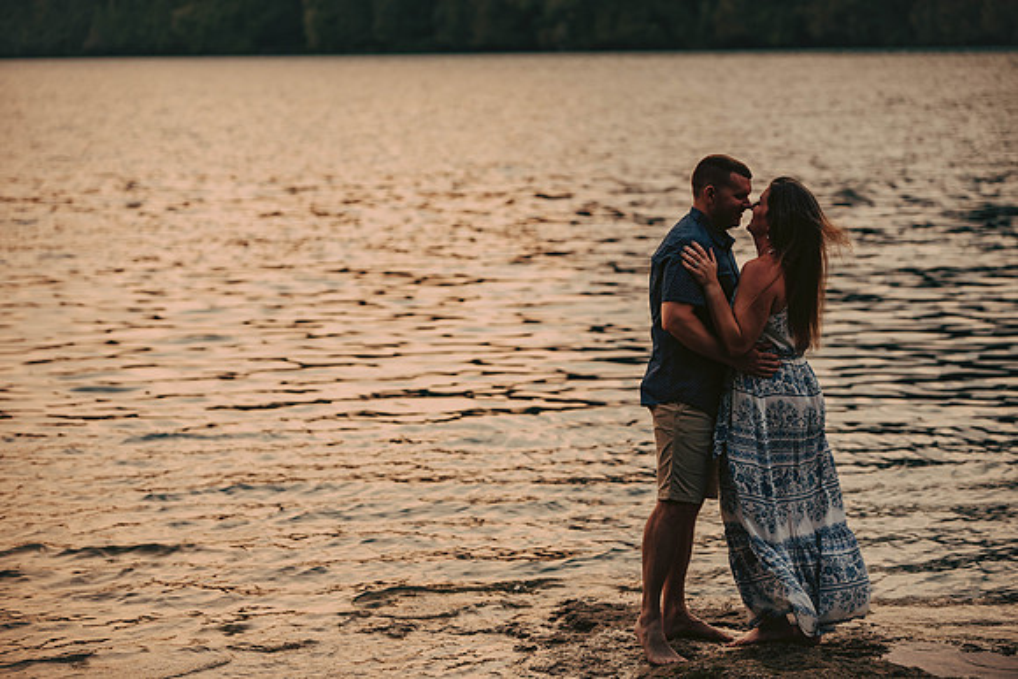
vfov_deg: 13.0
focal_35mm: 105
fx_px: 2970
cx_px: 509
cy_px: 340
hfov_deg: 19.5
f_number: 2.8
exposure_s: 1/640
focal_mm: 105
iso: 250
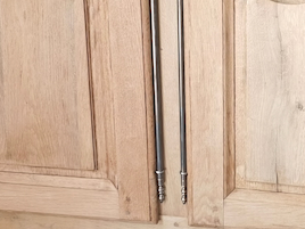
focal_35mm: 110
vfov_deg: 13.2
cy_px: -31
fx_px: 969
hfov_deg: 17.7
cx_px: 247
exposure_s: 1/50
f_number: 1.7
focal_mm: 5.35
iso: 400
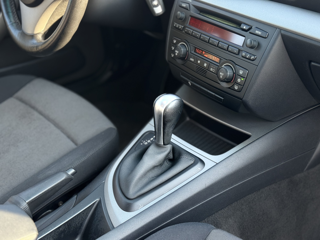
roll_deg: +2.5
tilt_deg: -30.1
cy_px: 120
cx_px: 160
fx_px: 444
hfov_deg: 39.7
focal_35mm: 48
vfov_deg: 30.3
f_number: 1.78
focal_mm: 6.76
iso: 80
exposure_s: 1/121
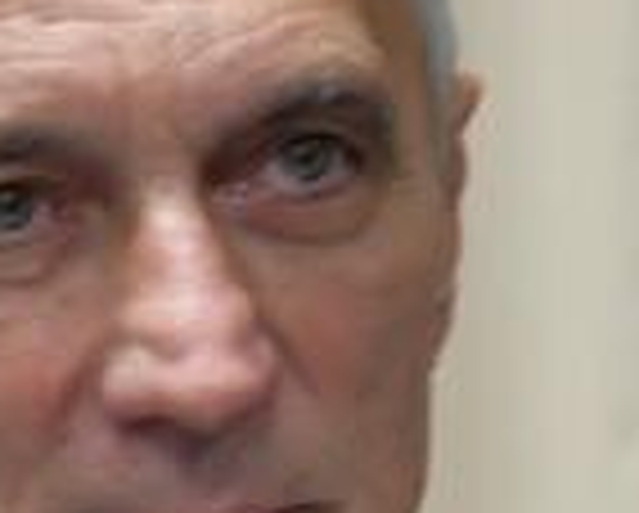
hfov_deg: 2.1
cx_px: 536
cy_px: 704
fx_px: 17252
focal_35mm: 911
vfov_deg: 1.7
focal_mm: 90
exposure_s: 1/125
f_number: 5.3
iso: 4000
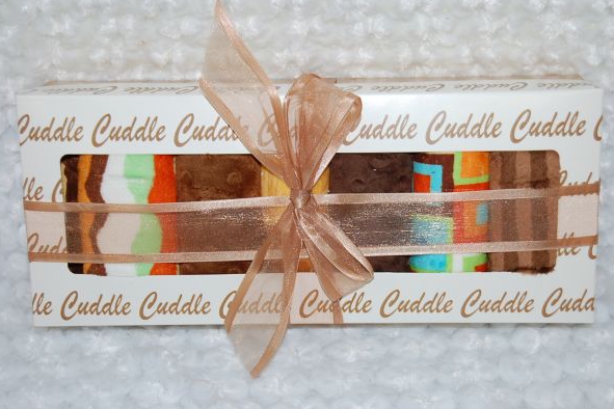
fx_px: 1194
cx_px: 305
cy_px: 204
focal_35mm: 70
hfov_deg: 28.8
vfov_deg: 19.5
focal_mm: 46
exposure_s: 1/60
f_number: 5.3
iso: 400
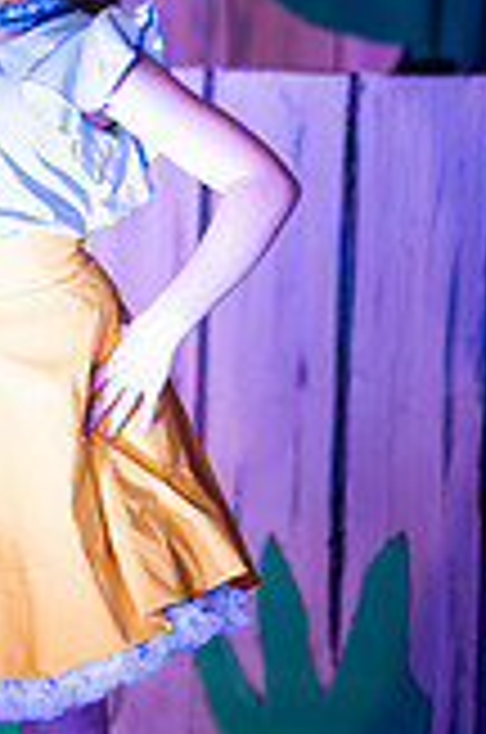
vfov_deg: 3.7
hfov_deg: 2.5
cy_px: 279
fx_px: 11245
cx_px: -50
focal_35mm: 553
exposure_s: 1/200
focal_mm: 200
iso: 1000
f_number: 2.8
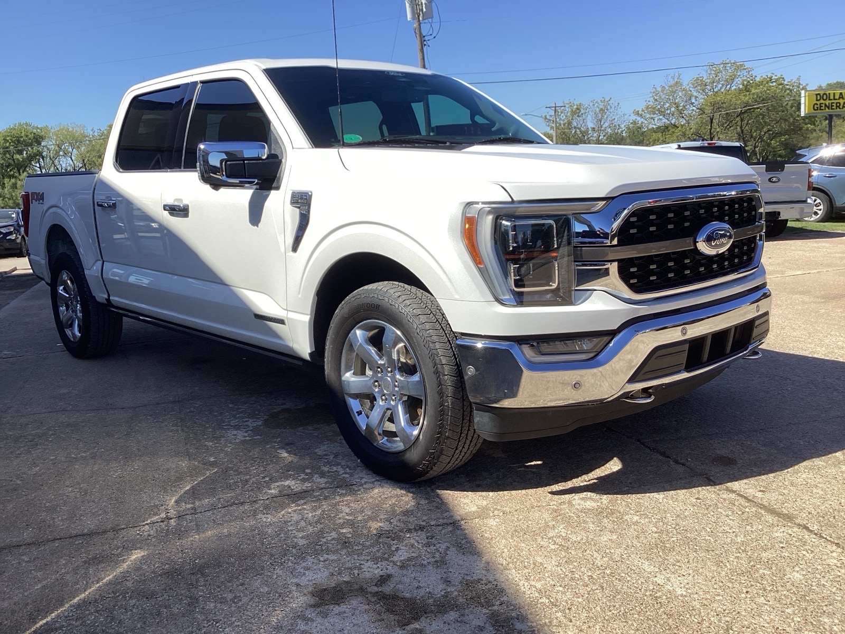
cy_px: 317
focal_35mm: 31
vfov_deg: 45.4
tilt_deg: -12.3
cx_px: 422
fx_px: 757
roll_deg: +5.1
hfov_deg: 58.4
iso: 25
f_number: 2.4
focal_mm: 3.3
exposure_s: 1/1148
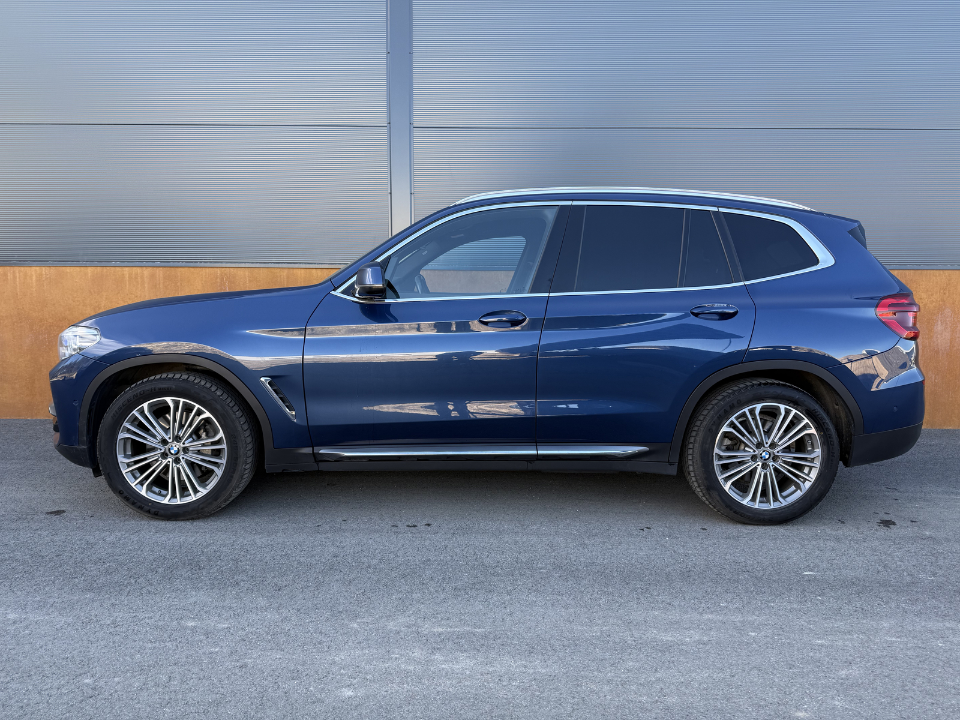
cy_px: 360
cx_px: 480
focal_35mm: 24
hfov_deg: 71.6
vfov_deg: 56.8
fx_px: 666
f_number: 1.78
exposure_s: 1/282
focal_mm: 6.76
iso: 80
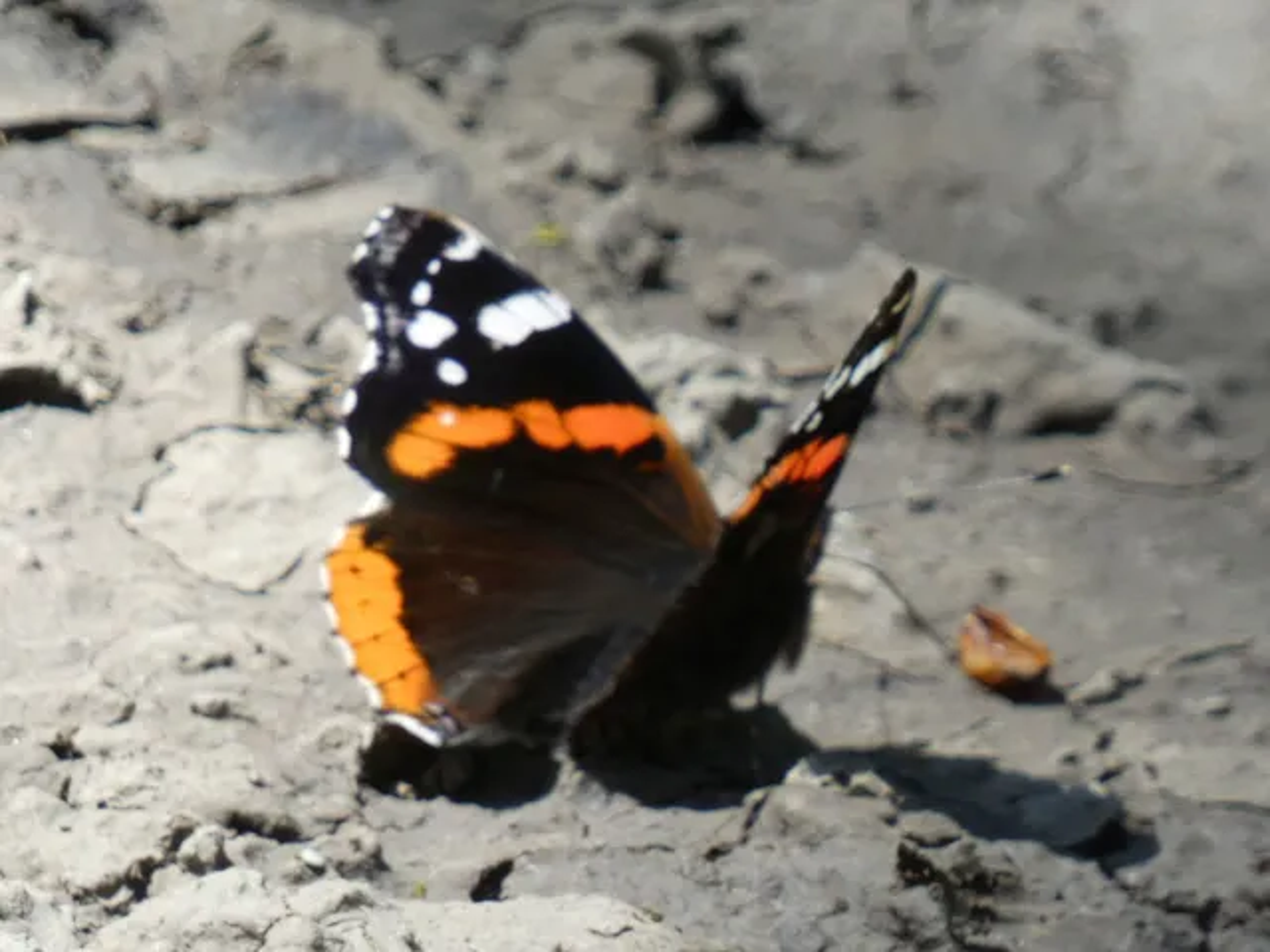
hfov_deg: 2.2
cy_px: 476
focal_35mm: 917
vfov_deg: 1.6
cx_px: 635
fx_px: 33643
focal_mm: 164.2
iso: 100
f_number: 5.6
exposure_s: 1/125
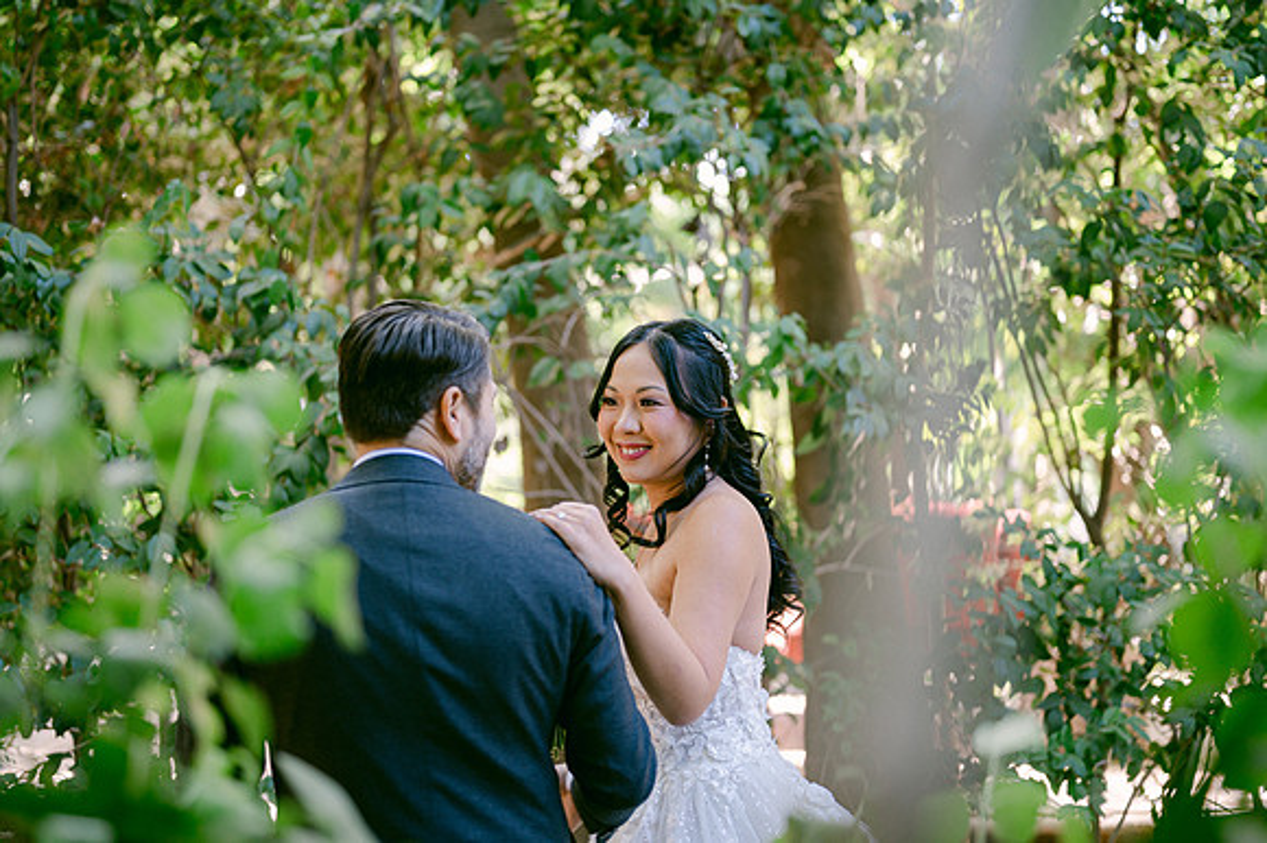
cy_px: 422
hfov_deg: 39.6
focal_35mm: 50
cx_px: 634
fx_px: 1759
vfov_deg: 27.0
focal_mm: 50
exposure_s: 1/125
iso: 320
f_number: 1.8
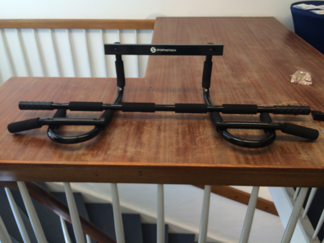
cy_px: 122
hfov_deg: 61.7
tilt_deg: -30.5
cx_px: 162
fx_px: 271
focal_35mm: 29
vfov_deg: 48.2
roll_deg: +0.1
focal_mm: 4.15
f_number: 2.2
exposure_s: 1/50
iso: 32
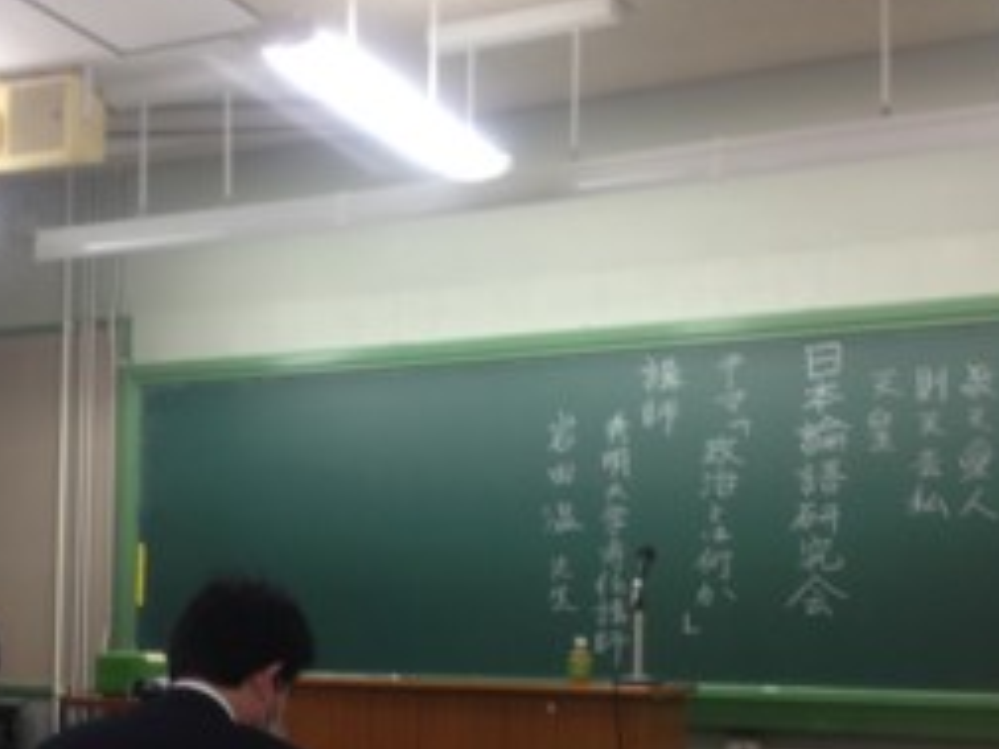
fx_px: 1703
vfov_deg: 24.4
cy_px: 610
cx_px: 297
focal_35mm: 59
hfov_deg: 32.3
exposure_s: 1/24
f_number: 2.4
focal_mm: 4.13
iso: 50
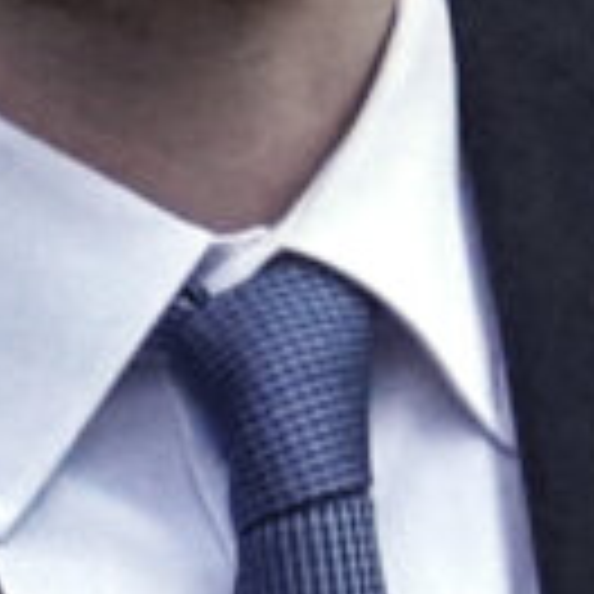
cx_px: 410
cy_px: -164
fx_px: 25549
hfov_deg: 1.3
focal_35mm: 1316
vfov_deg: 1.3
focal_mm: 200
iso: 6400
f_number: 22
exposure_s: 1/250
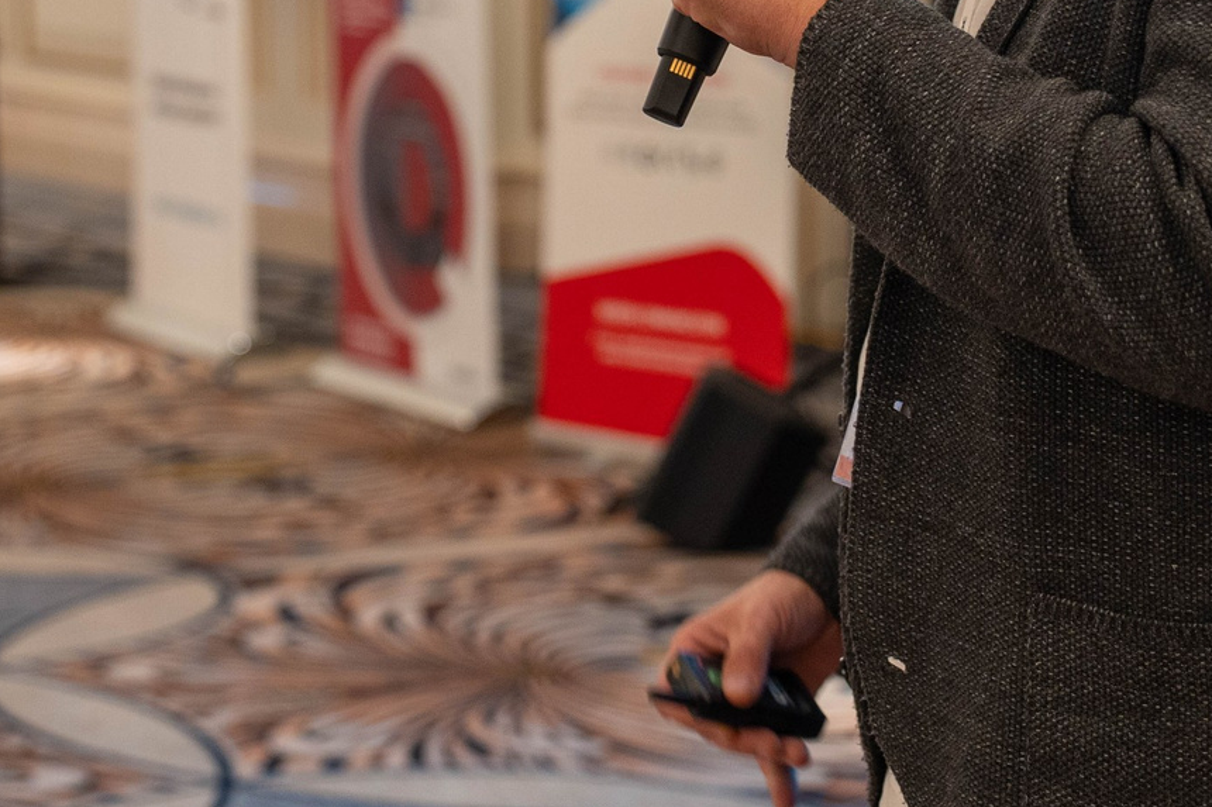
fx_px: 4510
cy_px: 122
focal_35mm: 134
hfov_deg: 15.3
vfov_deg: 10.2
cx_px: 674
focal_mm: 45
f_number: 2.8
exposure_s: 1/200
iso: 400
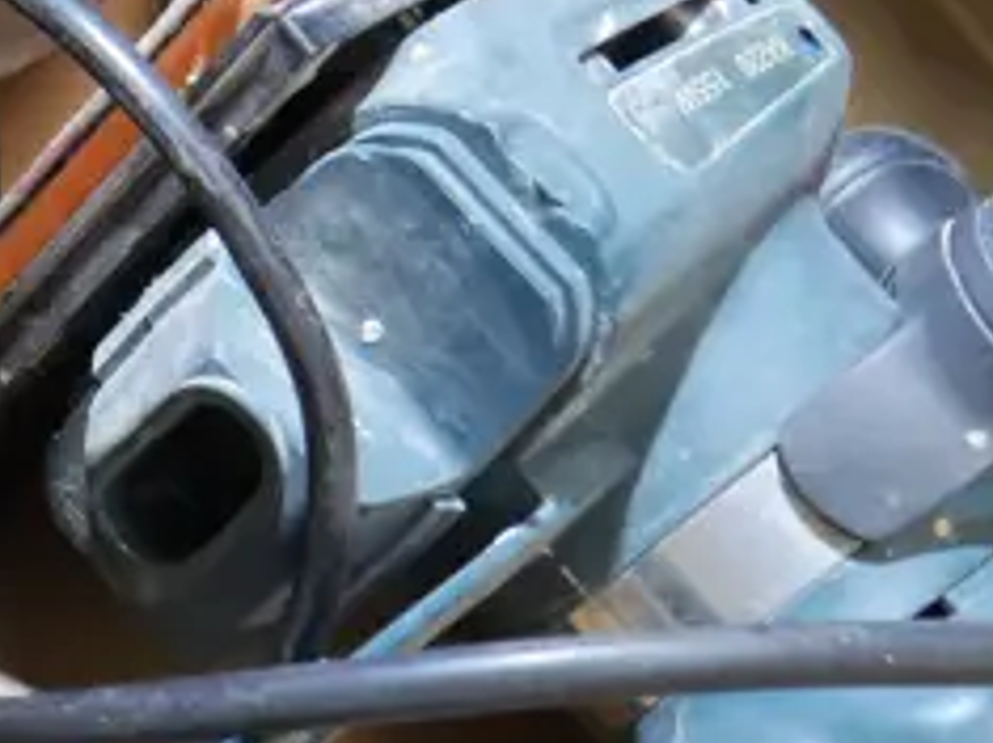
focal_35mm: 122
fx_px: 3498
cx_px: -541
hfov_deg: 14.9
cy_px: 57
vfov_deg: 12.0
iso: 1250
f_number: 3.5
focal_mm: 14
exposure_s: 1/60
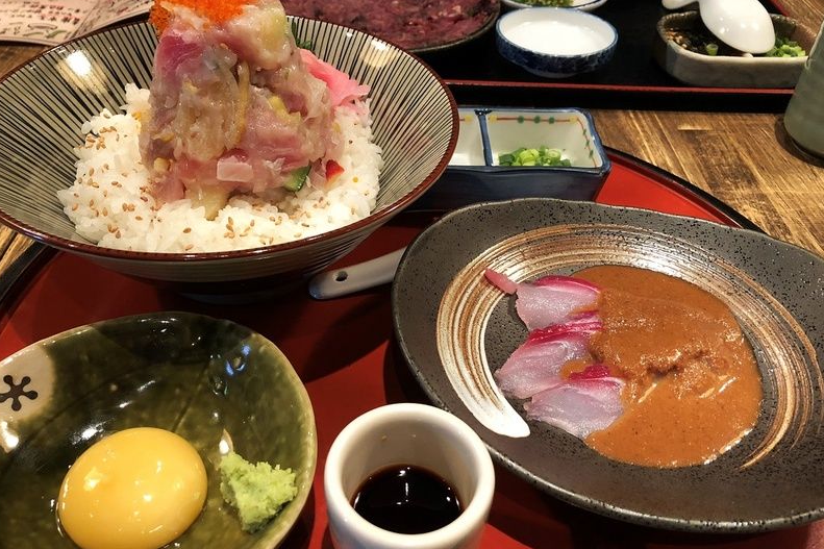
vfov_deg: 43.5
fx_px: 686
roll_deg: -1.0
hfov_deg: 61.9
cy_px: 301
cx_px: 415
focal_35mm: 30
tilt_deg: -43.0
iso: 100
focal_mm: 3.99
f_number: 1.8
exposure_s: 1/14
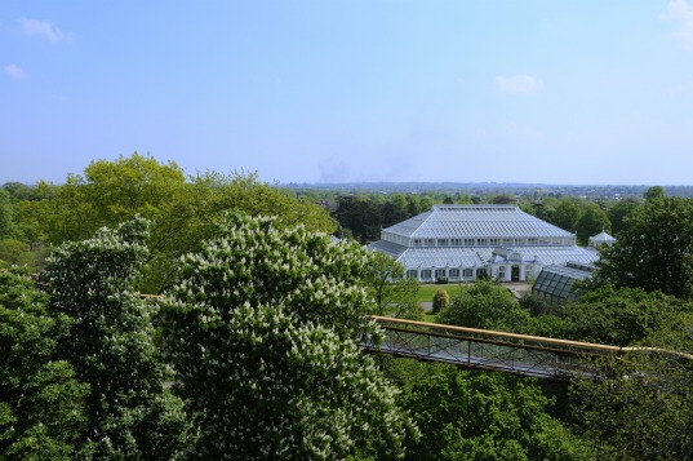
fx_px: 635
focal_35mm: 33
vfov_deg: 39.9
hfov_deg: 57.3
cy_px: 230
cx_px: 346
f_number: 8
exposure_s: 1/640
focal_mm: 22
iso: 250
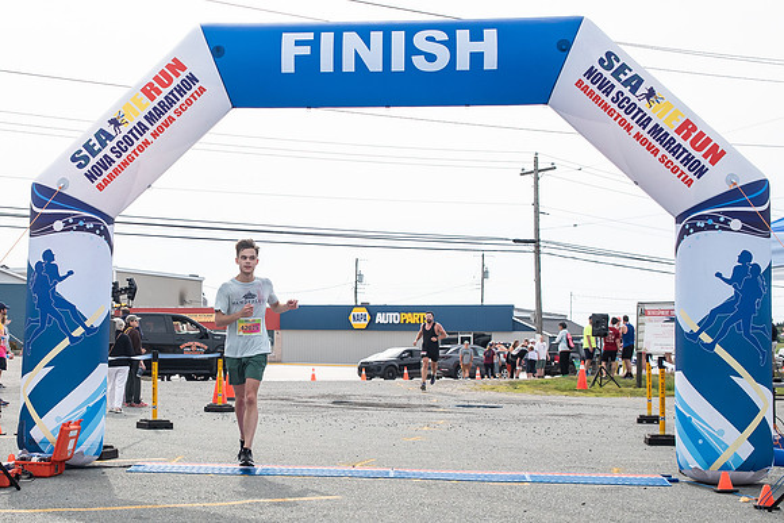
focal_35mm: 58
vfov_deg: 23.3
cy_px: 304
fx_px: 1269
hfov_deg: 33.8
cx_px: 224
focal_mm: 35
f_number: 4
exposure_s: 1/3200
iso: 800
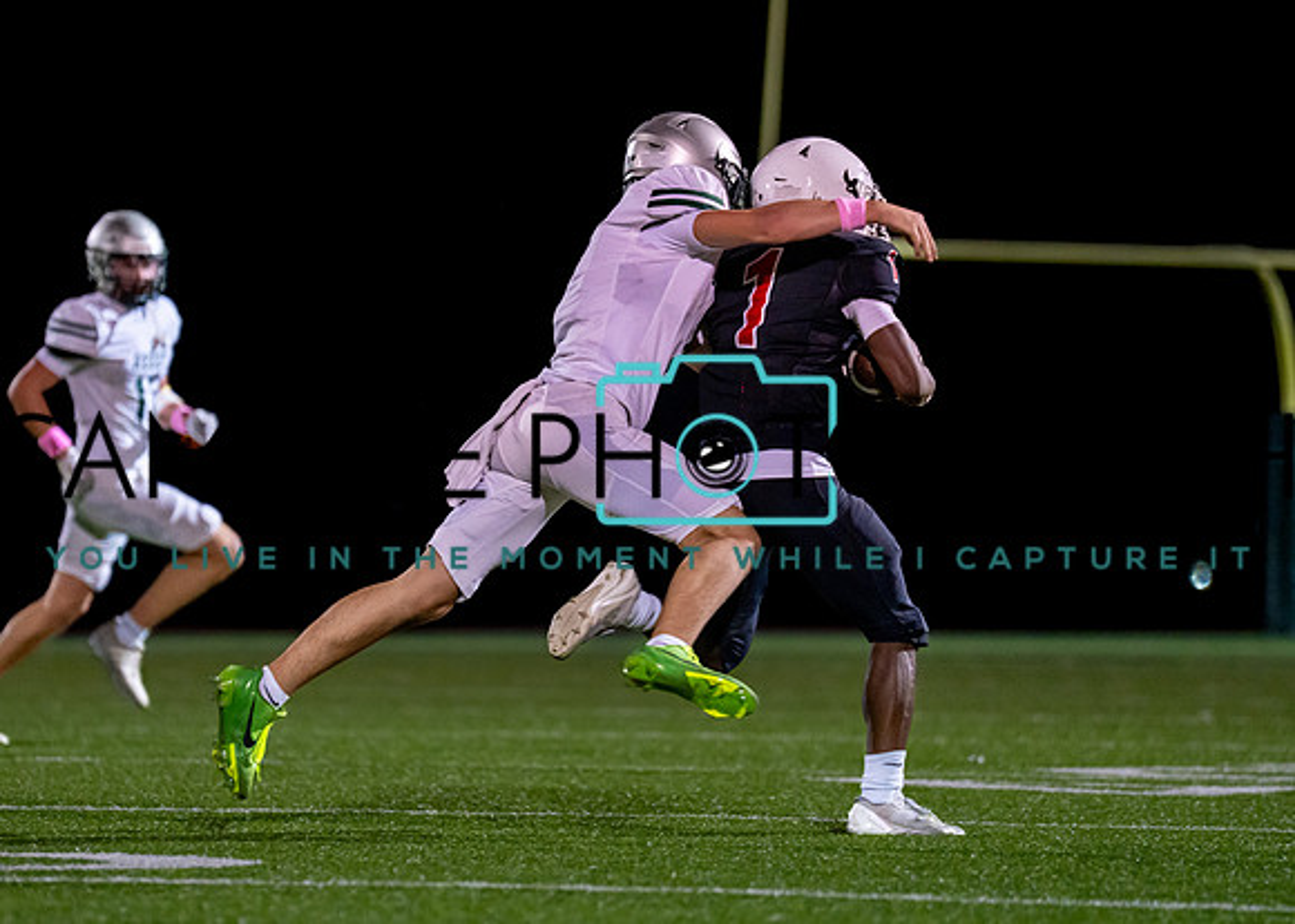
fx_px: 9782
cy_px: 464
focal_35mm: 266
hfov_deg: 7.6
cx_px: 452
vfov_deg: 5.4
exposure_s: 1/1000
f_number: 2.8
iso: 2000
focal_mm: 188
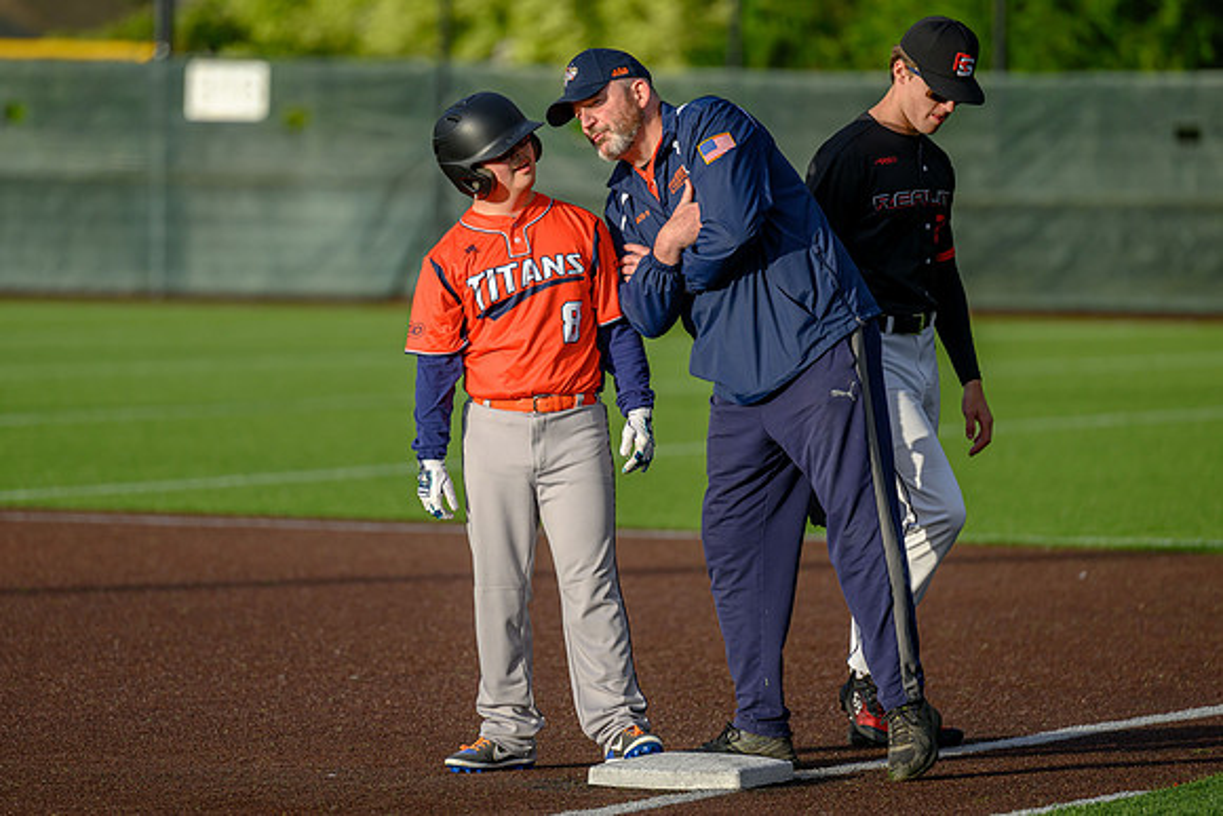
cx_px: 530
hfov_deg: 7.5
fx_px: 9304
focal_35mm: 274
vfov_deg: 5.0
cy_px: 378
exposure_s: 1/2000
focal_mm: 200
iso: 220
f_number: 2.8
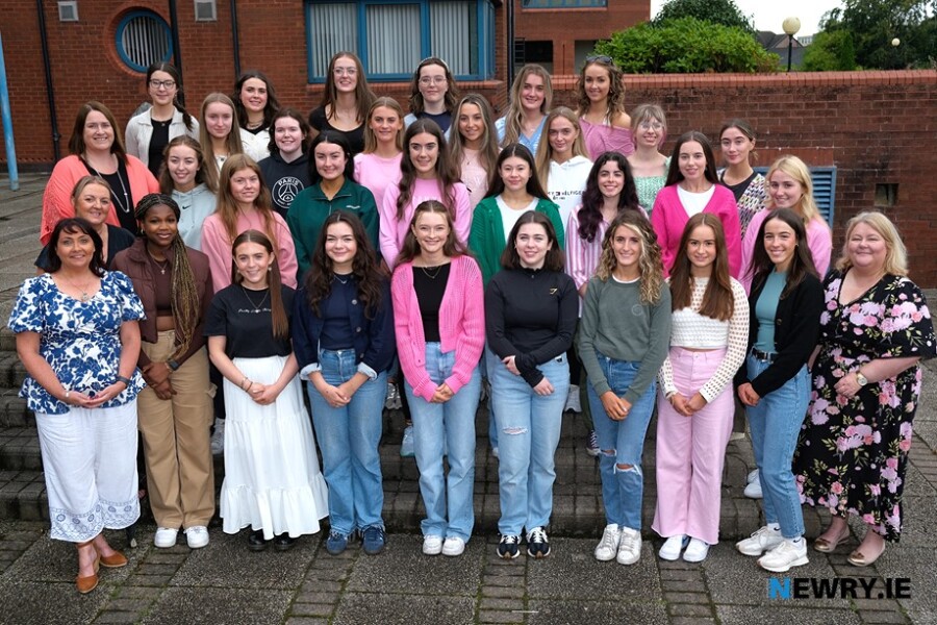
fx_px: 937
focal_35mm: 36
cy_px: 312
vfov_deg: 36.9
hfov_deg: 53.1
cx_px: 468
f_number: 4
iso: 400
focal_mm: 24.3
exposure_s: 1/150
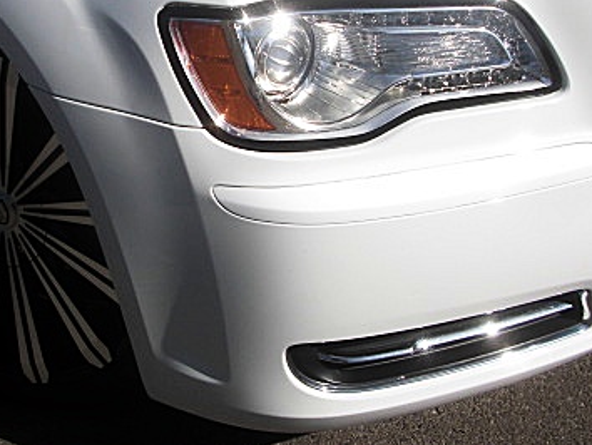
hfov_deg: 29.4
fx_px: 1112
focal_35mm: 65
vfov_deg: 22.4
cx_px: 161
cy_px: 122
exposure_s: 1/200
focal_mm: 6.3
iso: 50
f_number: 7.9
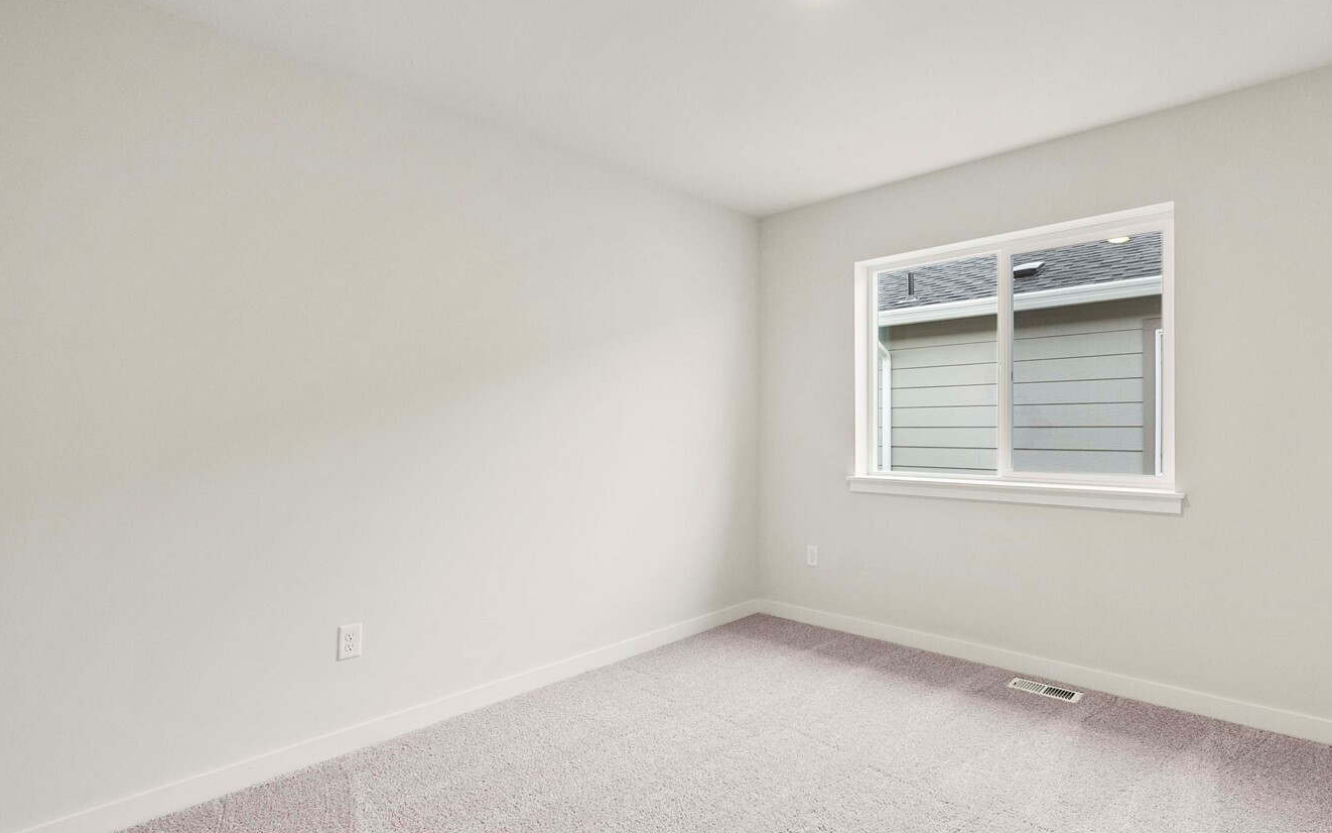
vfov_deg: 67.9
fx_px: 617
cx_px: 739
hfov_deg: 94.0
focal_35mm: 17
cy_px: 438
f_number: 7.1
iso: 160
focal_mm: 13
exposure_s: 1/60
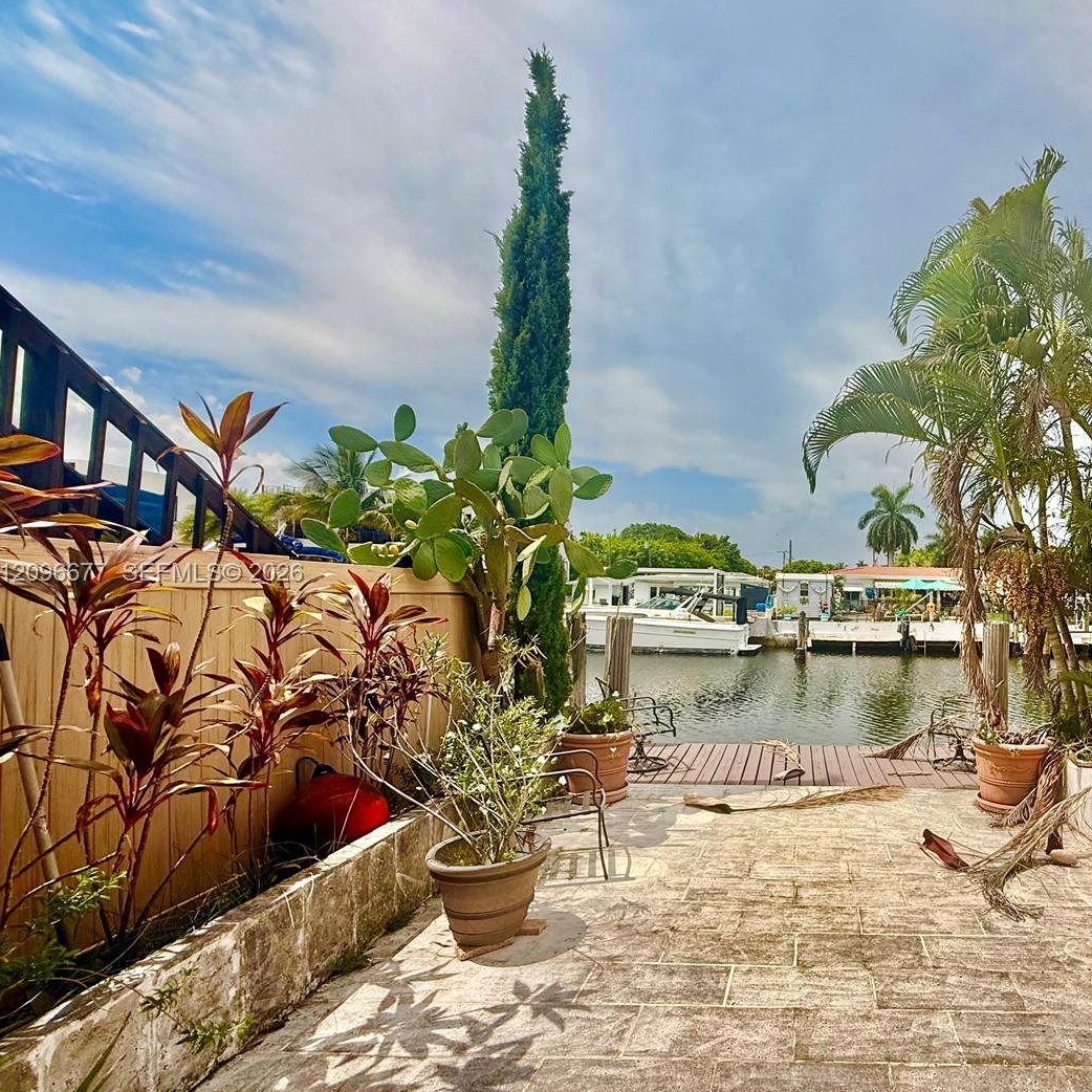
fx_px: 678
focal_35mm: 19
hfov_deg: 72.4
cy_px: 574
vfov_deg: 77.6
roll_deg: -0.7
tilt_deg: +2.0
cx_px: 815
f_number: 2.2
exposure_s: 1/3460
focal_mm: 2.22
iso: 50
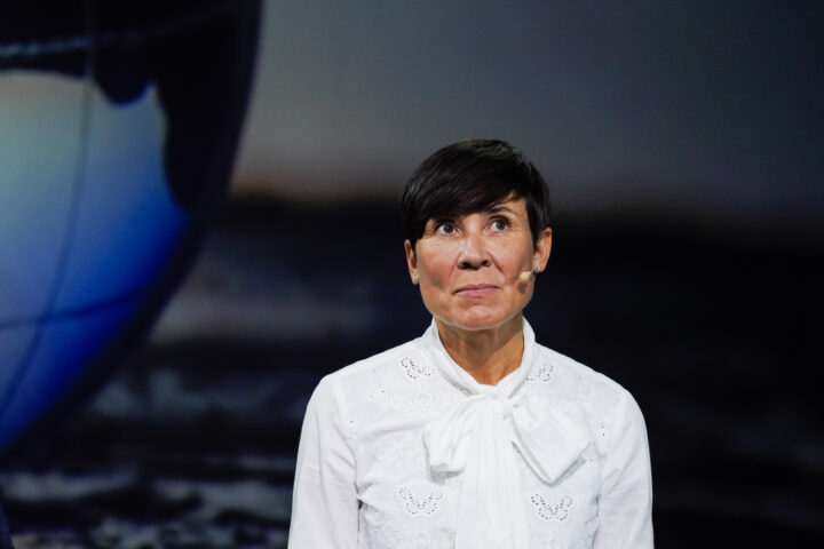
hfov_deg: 6.9
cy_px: 274
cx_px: 412
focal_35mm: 300
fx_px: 6866
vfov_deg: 4.6
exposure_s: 1/250
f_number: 4
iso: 1250
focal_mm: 200
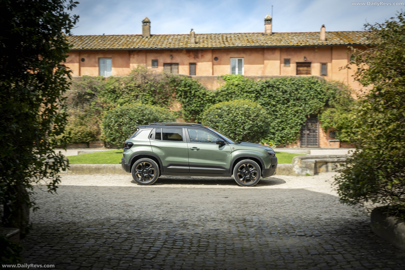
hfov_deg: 44.5
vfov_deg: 30.5
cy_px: 135
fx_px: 495
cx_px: 202
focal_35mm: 44
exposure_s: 1/50
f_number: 10
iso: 50
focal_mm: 44
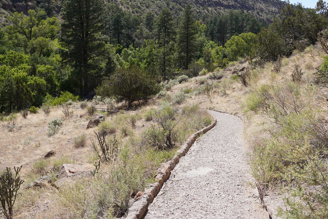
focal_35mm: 44
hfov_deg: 44.4
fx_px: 401
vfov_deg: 30.4
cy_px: 83
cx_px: 184
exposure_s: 1/125
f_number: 10
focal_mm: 34
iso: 100
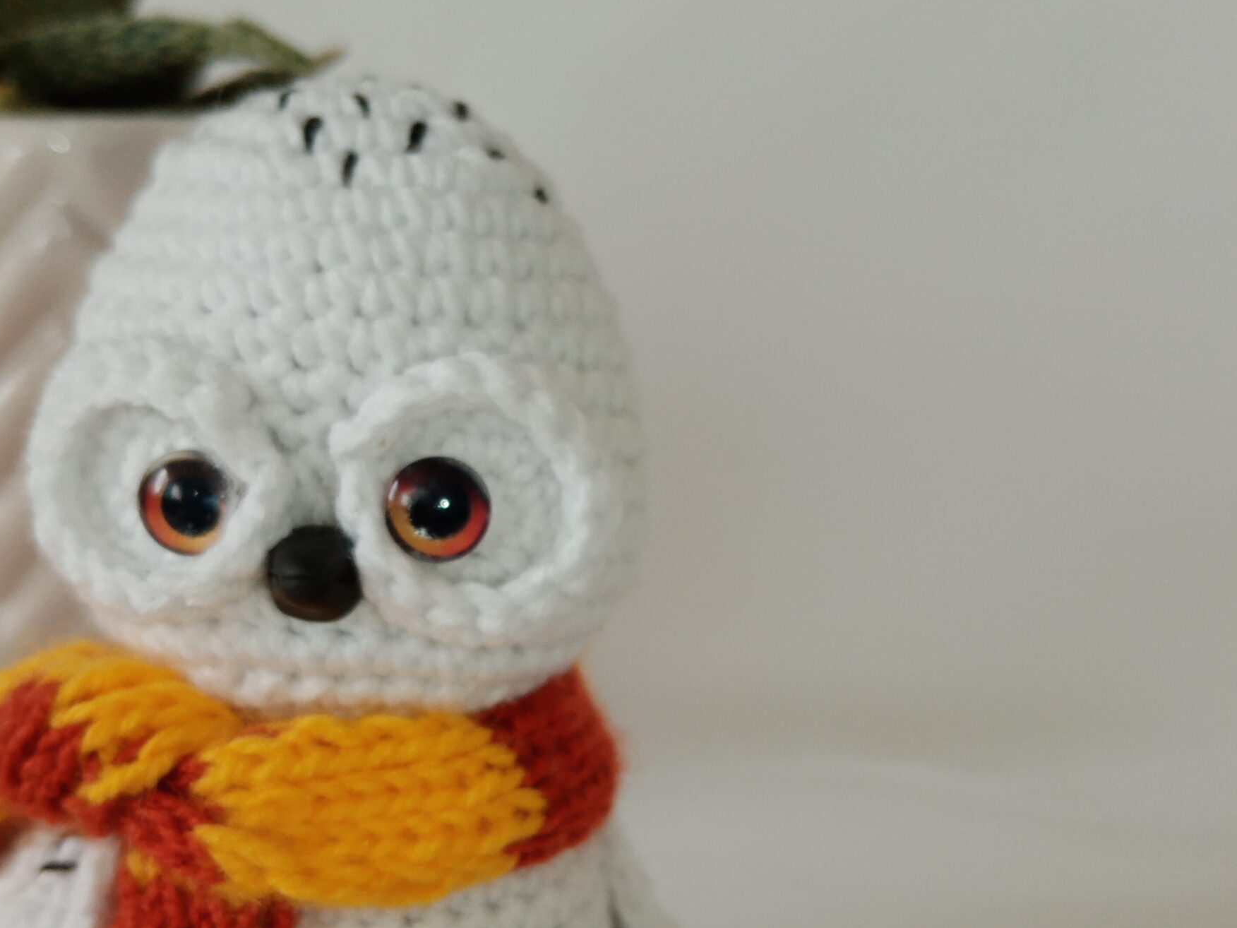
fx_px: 1358
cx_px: 542
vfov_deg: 37.6
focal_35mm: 38
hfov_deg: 48.9
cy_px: 563
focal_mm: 3.62
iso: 100
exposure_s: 1/50
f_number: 1.8
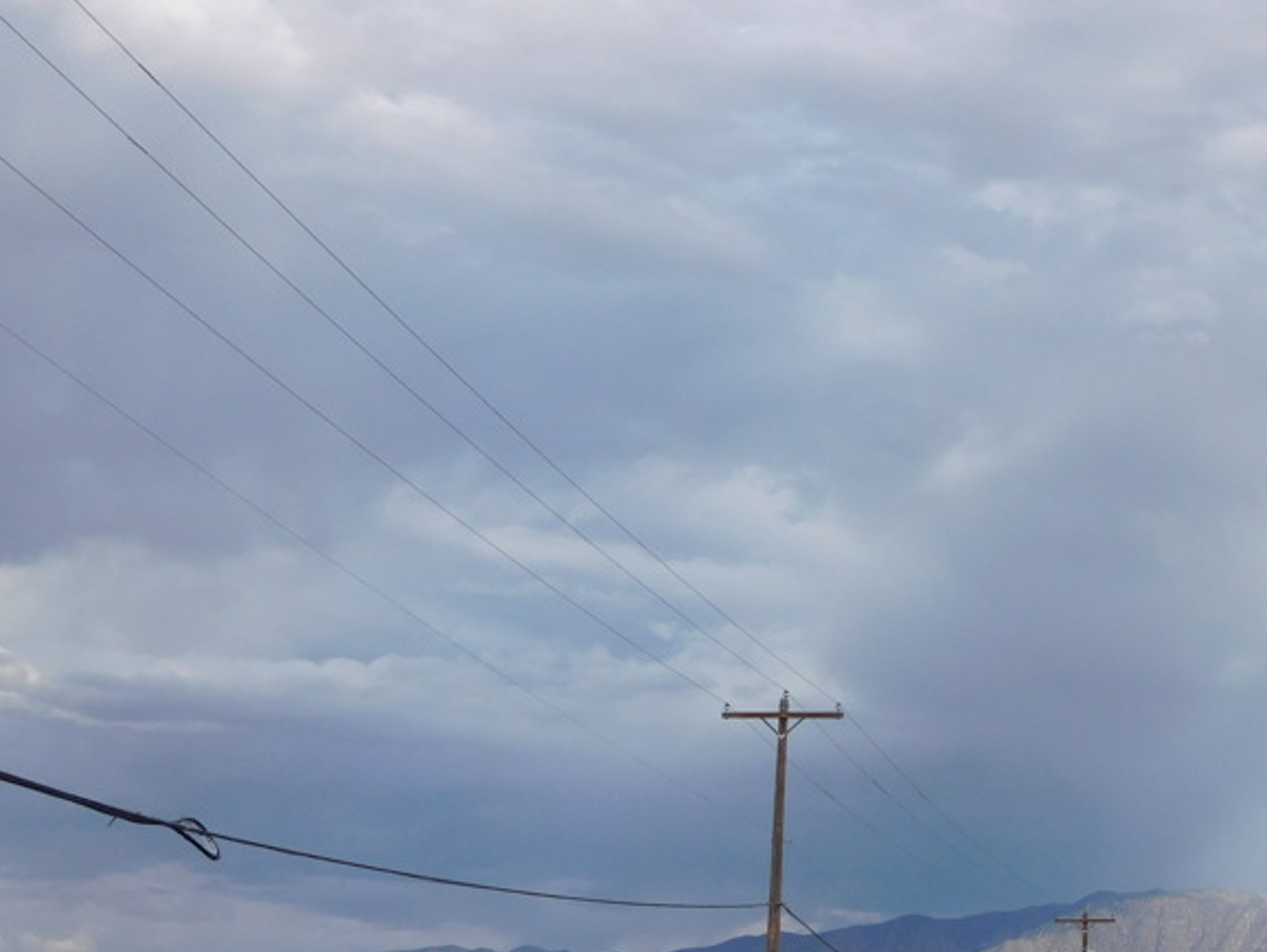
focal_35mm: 83
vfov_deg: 17.8
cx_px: 1102
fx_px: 3039
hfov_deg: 23.0
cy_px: 434
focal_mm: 8
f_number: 4
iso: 125
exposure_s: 1/1000
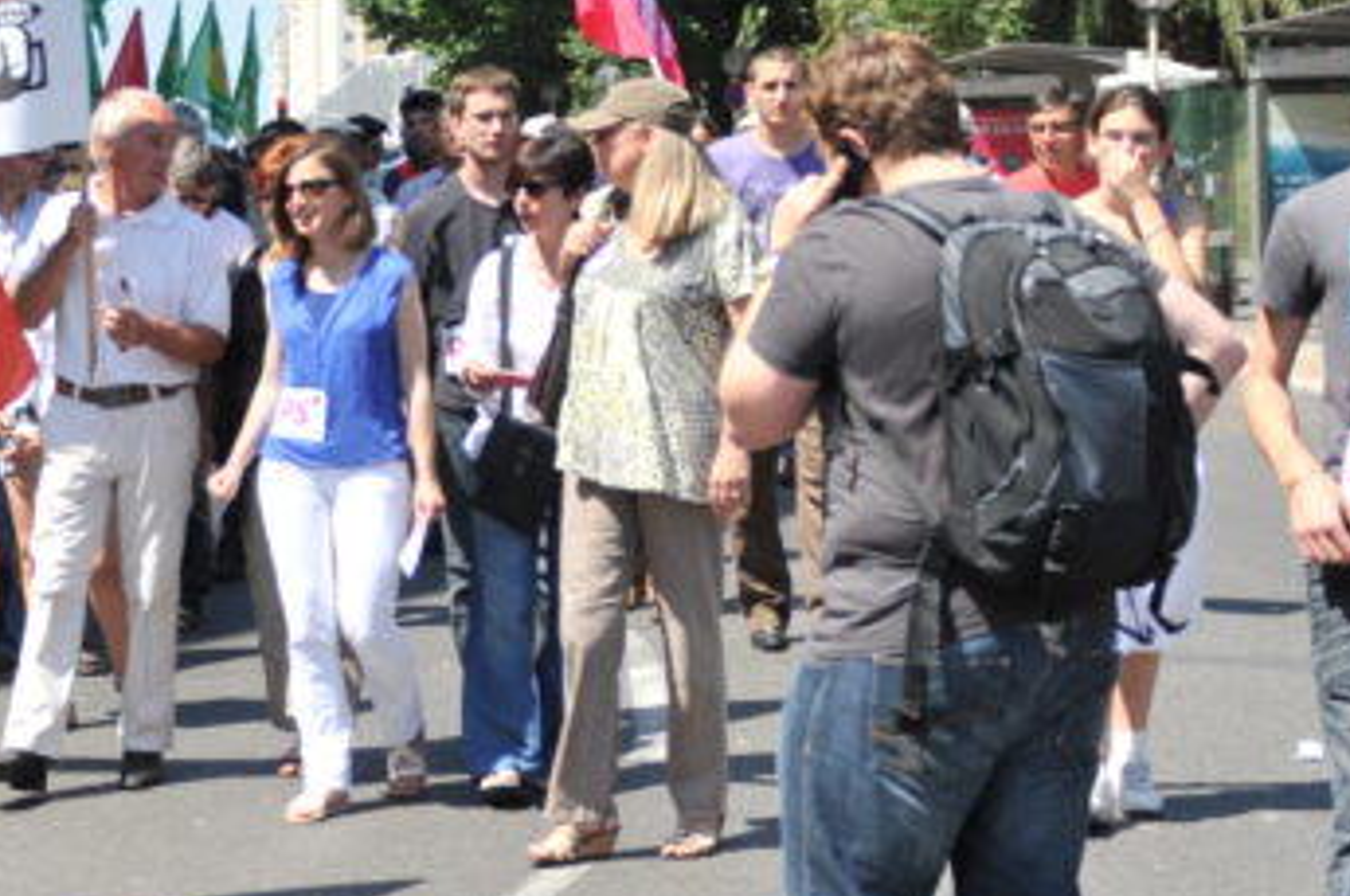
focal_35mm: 107
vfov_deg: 12.7
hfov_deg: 18.2
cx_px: -254
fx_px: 4007
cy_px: 250
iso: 200
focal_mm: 24
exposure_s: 1/2500
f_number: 2.8
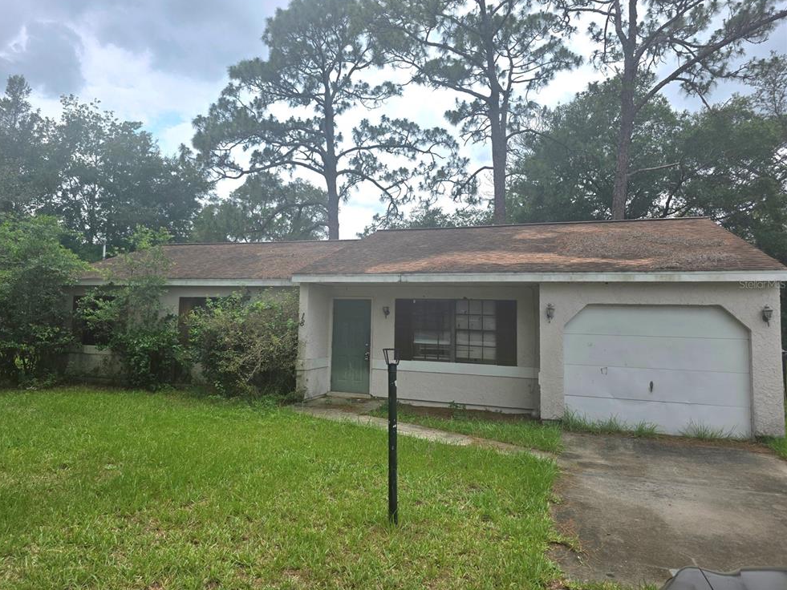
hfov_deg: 71.6
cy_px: 284
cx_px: 377
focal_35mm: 24
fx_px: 546
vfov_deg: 56.8
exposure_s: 1/5000
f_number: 1.7
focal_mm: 6.3
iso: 80
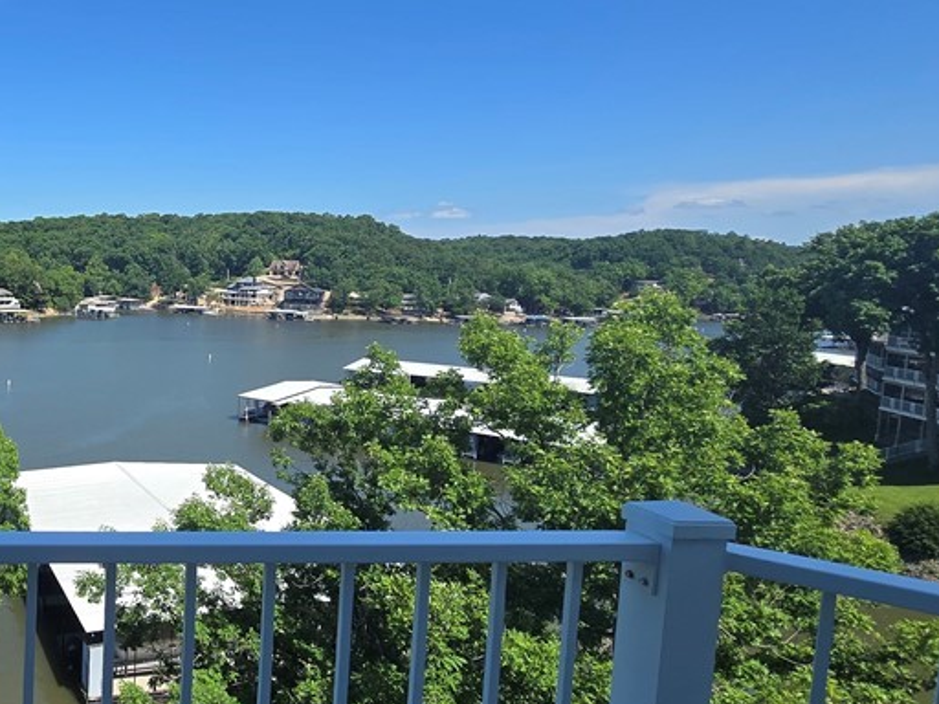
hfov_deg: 57.4
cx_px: 86
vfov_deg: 53.0
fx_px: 705
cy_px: 321
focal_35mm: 26
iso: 50
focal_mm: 2.2
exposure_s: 1/2066
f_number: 2.2
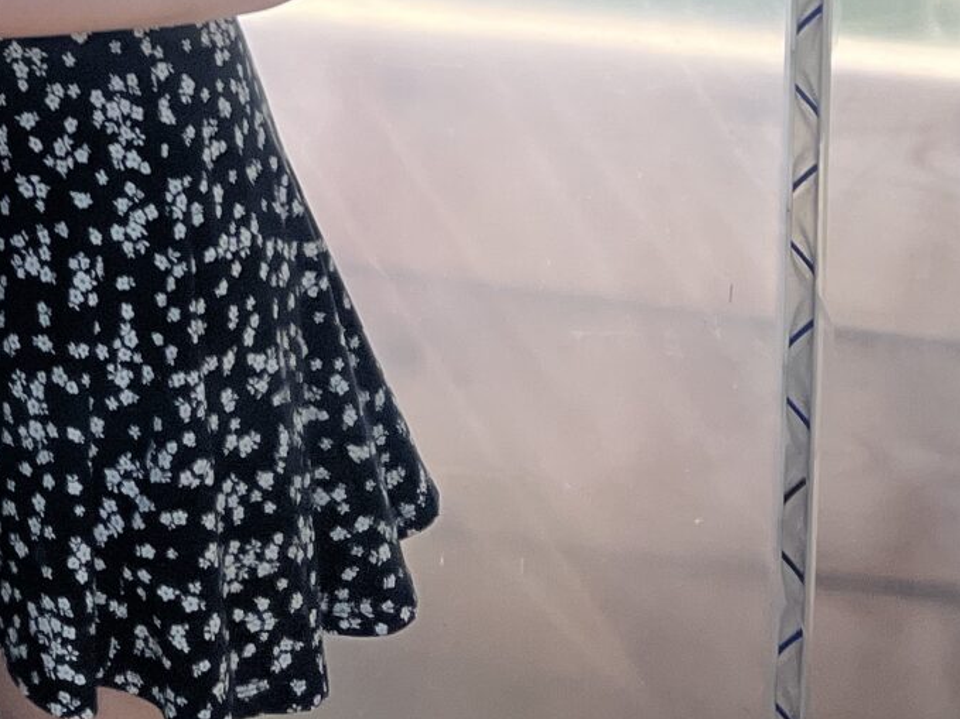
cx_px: -506
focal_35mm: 98
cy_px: -624
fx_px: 2717
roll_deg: +0.5
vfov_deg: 13.4
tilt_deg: -3.8
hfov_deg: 17.8
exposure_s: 1/3049
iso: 50
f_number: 1.6
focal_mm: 5.1
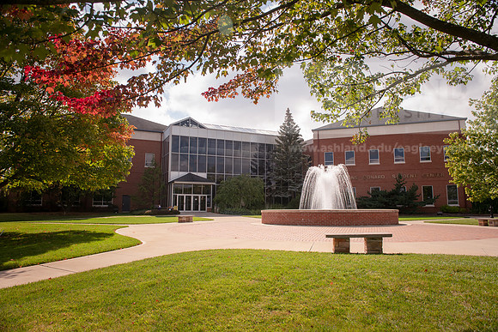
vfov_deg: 53.2
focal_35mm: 24
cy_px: 166
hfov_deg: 73.7
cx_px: 249
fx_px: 332
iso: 250
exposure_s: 1/320
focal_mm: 24
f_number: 5.6
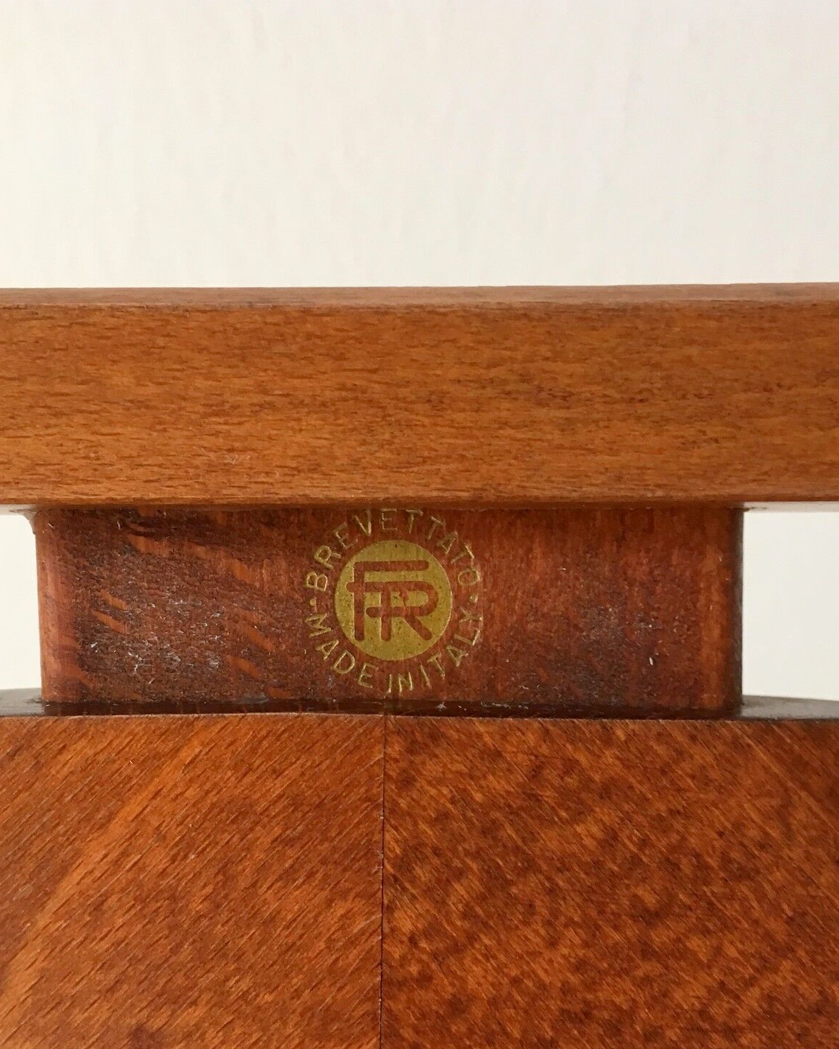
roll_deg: +0.3
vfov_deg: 46.4
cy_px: 660
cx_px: 445
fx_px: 1211
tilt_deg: -2.9
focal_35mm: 39
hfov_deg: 38.2
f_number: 2.2
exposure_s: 1/33
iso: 100
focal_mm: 4.15
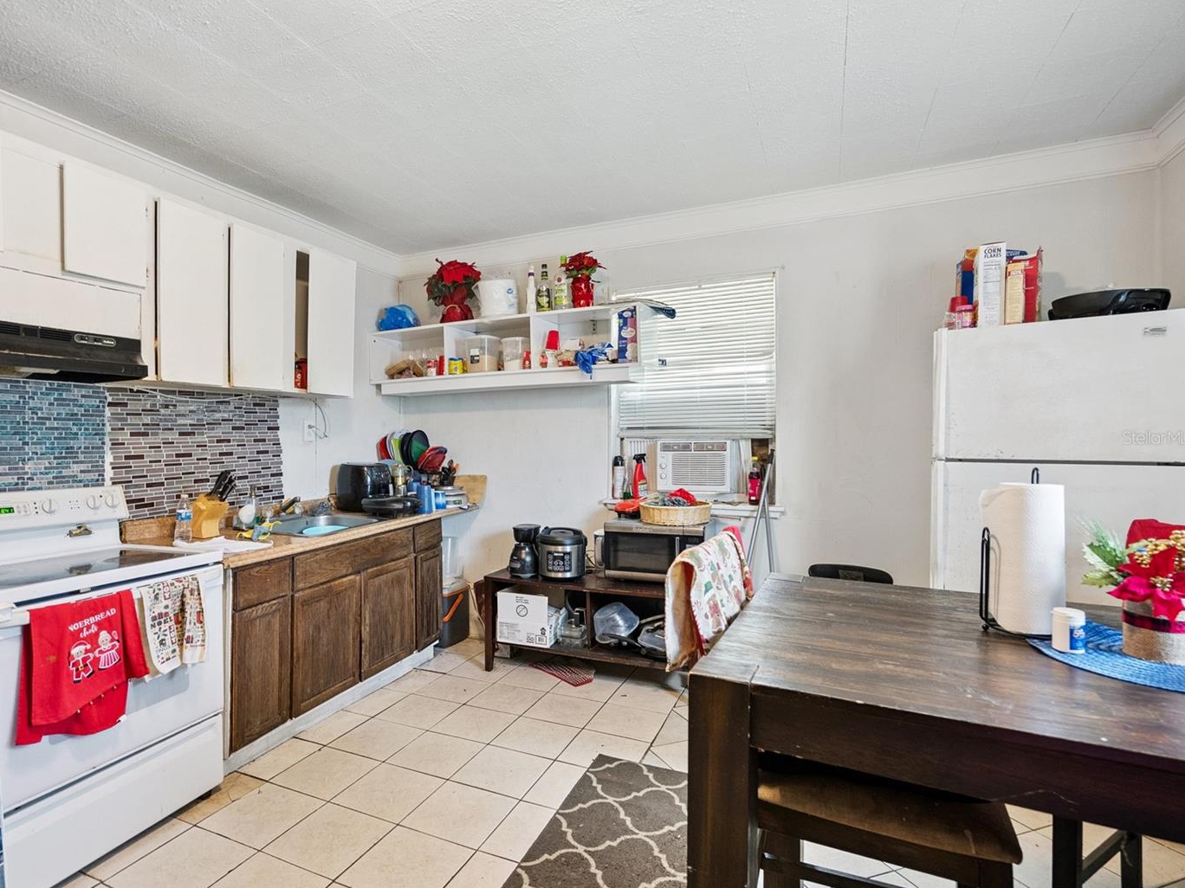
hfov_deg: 87.2
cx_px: 507
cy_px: 437
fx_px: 616
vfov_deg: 71.6
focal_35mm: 18
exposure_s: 1/50
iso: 2500
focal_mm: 16
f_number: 5
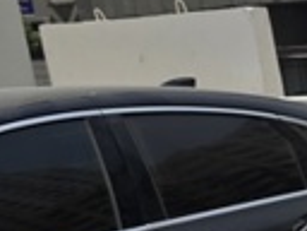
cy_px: 527
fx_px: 958
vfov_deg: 11.6
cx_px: 662
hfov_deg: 14.3
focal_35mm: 108
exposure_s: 1/1983
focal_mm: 6.3
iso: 12
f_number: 1.7
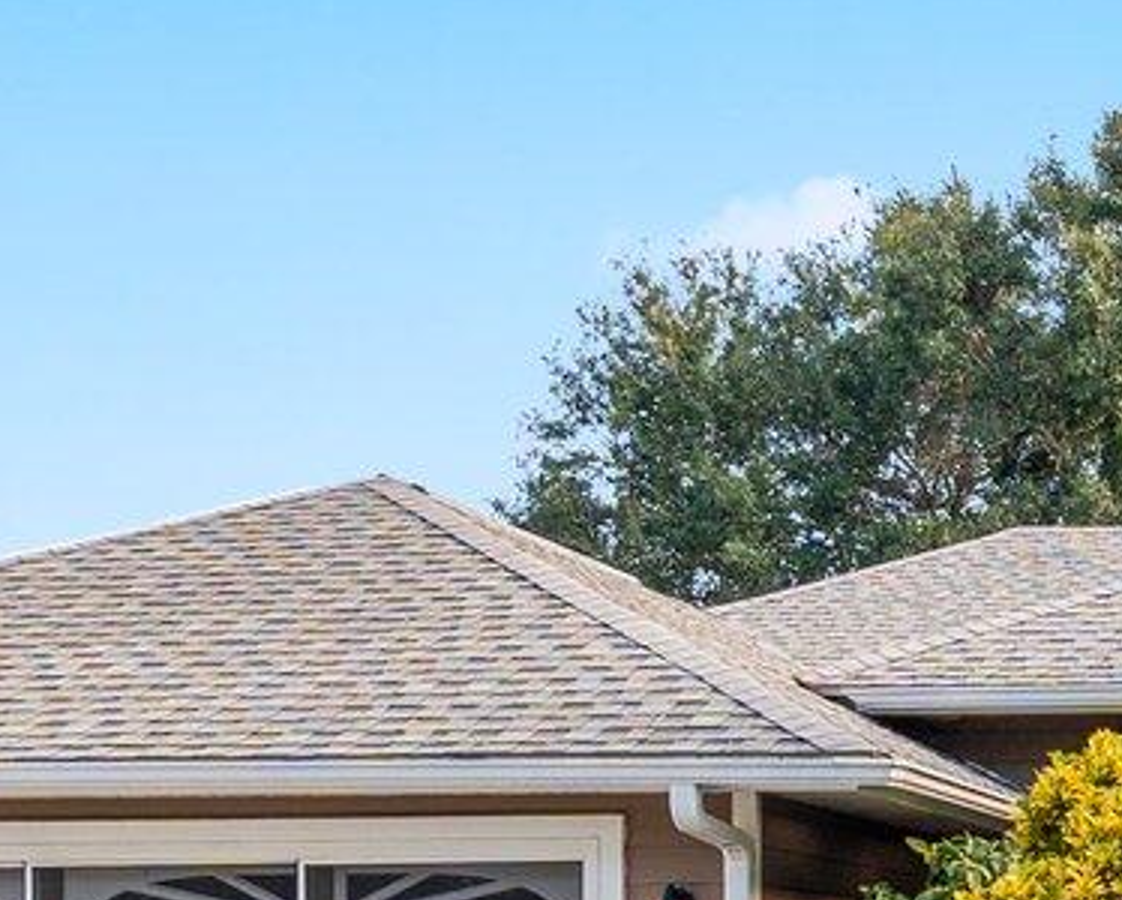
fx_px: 2560
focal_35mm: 77
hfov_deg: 22.4
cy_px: 974
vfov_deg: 19.2
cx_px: 1413
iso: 100
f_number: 8
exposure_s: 1/40
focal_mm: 10
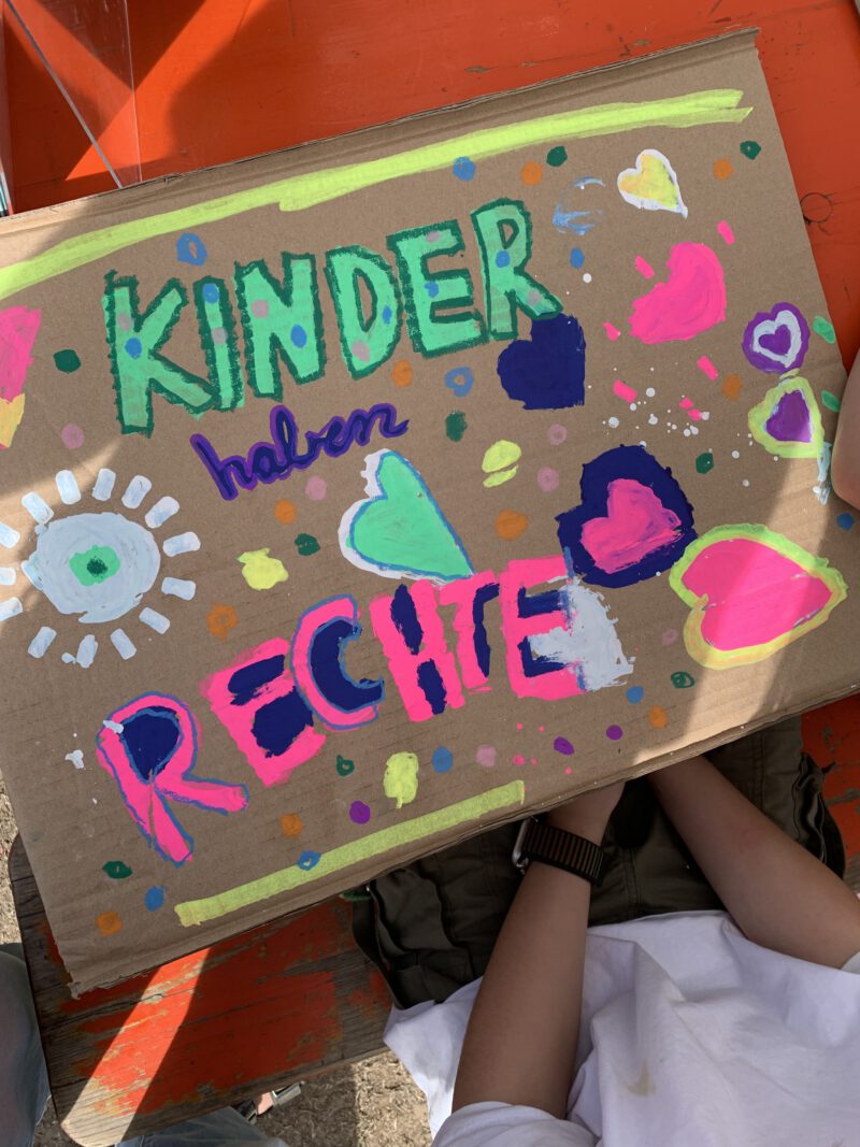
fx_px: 861
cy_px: 574
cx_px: 430
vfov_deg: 67.3
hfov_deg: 53.1
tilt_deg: -77.4
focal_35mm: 26
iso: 25
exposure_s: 1/1021
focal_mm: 4.25
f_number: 1.8
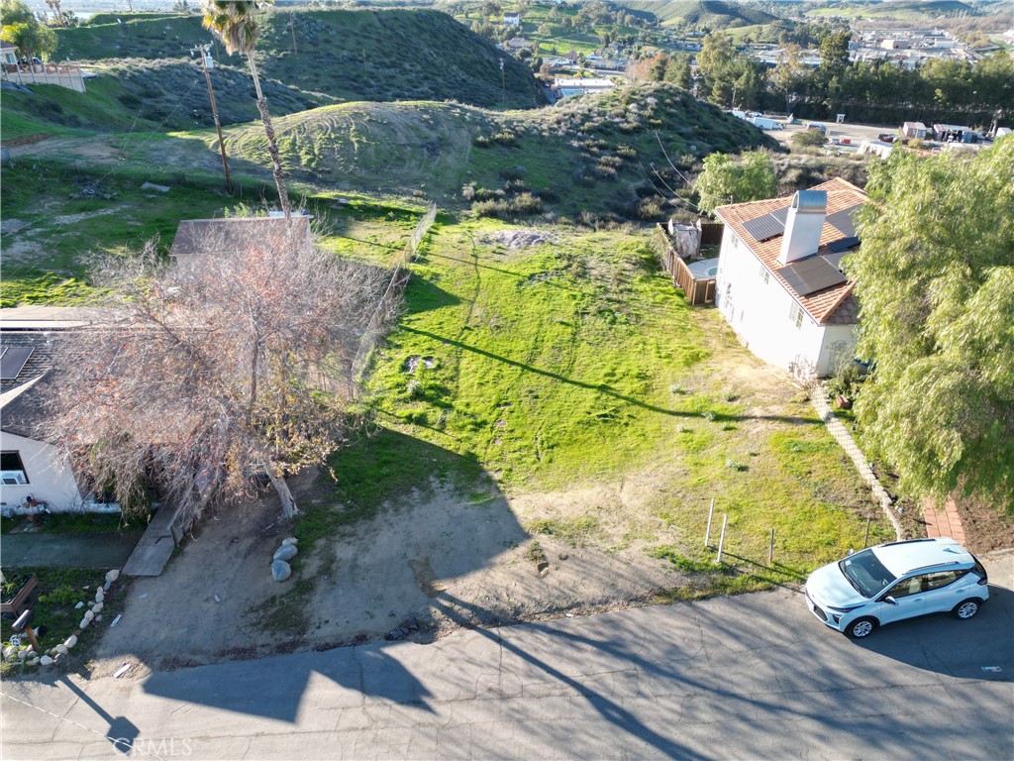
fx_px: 703
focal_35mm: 24
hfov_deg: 71.6
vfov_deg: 56.8
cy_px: 380
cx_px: 507
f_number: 1.7
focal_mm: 6.72
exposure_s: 1/800
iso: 150
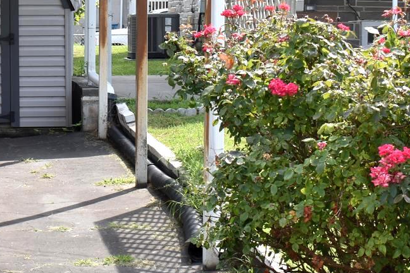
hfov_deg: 16.8
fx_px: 1350
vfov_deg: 11.5
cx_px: -27
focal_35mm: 119
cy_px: 62
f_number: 6.3
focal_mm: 25
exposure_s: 1/160
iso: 100
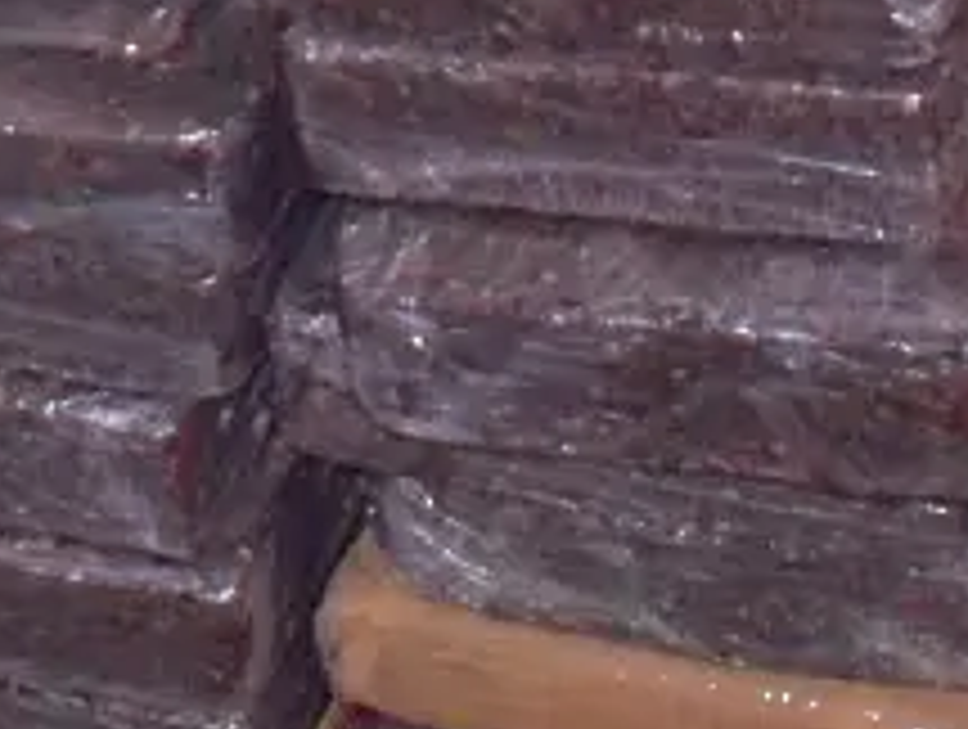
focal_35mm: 130
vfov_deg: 11.2
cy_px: -207
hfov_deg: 14.6
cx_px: -216
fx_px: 3641
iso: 200
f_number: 3
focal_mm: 6.3
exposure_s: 1/45
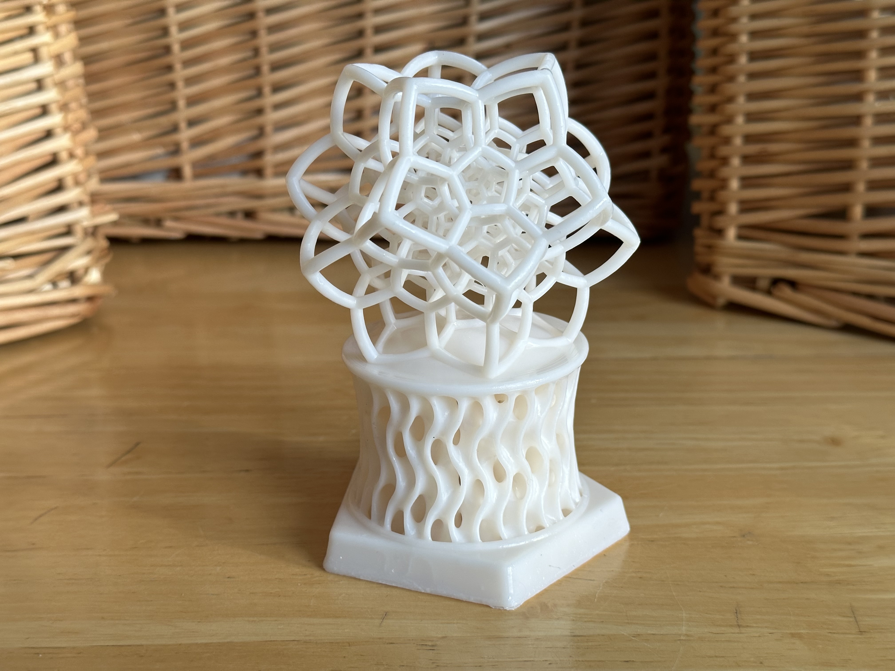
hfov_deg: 39.7
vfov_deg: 30.3
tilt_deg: -19.3
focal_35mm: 48
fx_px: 1241
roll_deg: +0.8
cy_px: 336
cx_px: 448
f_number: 1.78
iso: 80
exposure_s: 1/71
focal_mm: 6.86
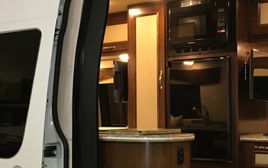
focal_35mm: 70
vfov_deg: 18.6
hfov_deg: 29.2
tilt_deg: +0.6
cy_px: 119
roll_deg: +1.5
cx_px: 171
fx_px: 512
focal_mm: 4.15
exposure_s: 1/30
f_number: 2.2
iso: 160
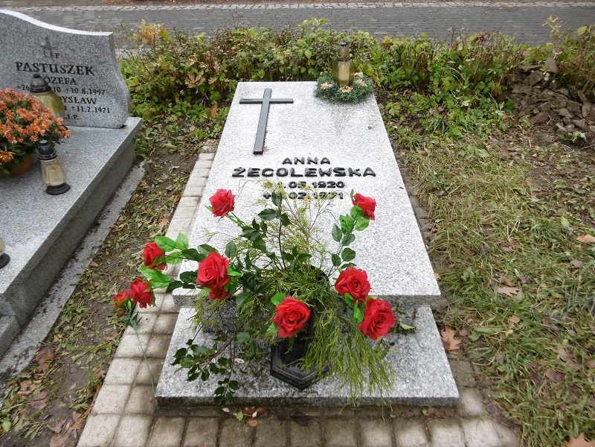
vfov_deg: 56.8
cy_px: 224
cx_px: 298
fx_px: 413
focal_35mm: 24
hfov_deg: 71.6
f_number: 3.1
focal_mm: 4.3
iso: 100
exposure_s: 1/125
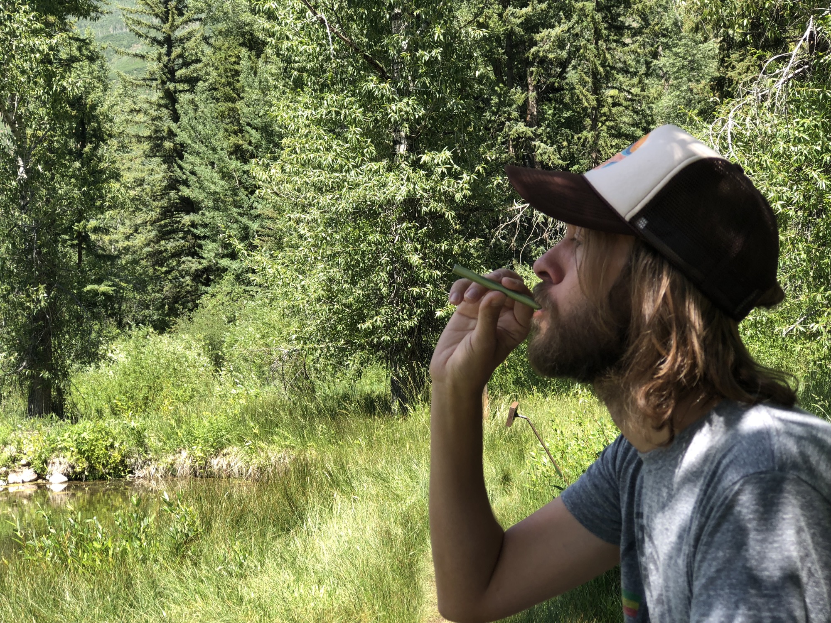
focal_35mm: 57
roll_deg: +2.7
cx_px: 416
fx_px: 1368
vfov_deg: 25.7
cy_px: 312
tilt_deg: +0.8
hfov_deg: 33.8
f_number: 2.8
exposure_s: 1/124
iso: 20
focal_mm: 6.6
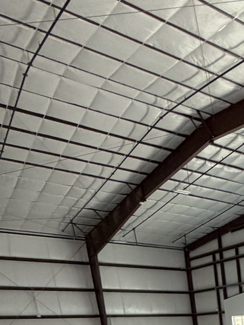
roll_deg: +3.2
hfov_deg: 27.1
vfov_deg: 30.1
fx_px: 413
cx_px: 324
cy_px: 459
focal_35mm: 44
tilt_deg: -17.7
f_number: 2.2
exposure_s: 1/121
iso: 200
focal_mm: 2.22
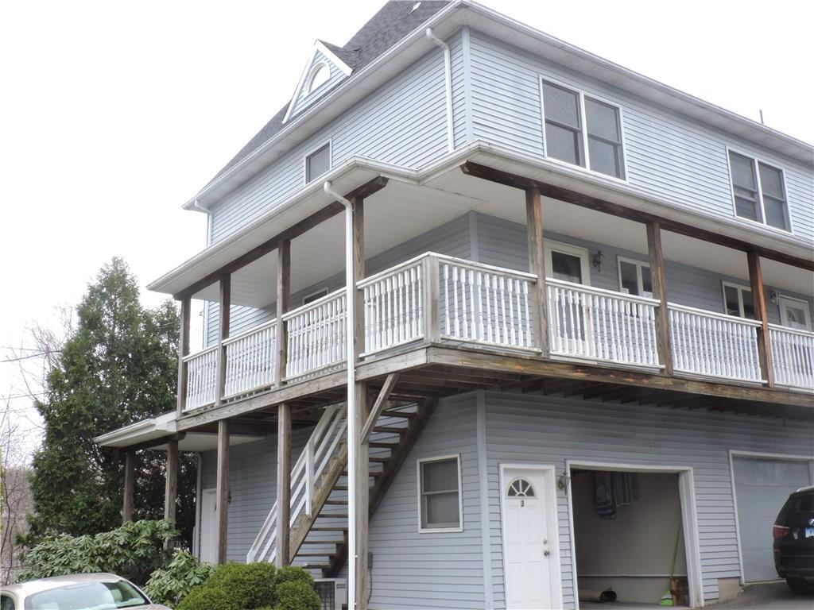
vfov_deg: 36.0
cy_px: 305
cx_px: 407
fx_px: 941
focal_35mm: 40
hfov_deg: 46.8
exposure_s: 1/50
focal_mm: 7.1
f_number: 8.3
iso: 100
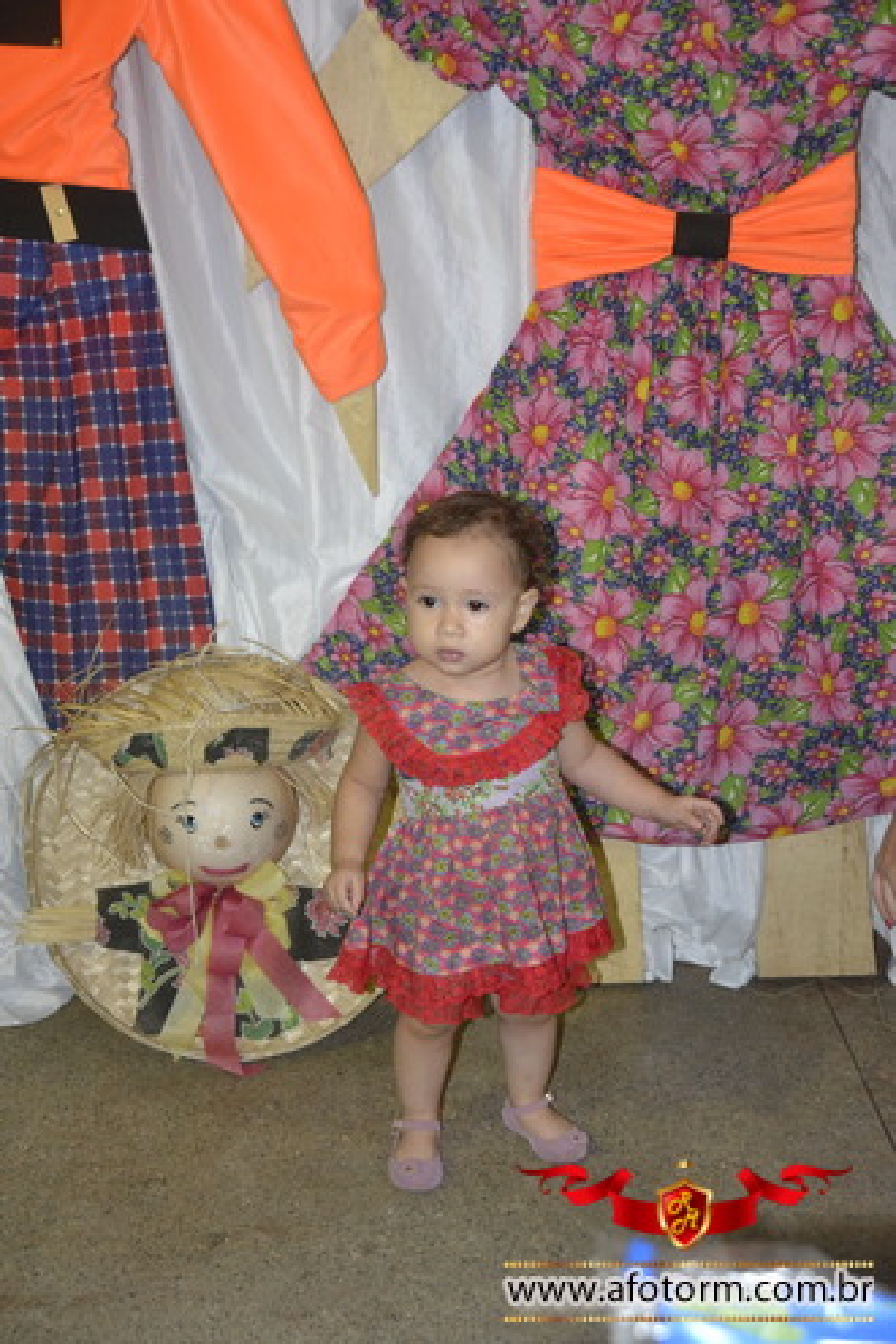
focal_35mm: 48
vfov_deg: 41.1
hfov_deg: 28.1
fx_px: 1792
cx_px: 448
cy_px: 672
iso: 3200
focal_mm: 32
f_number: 4.2
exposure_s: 1/60
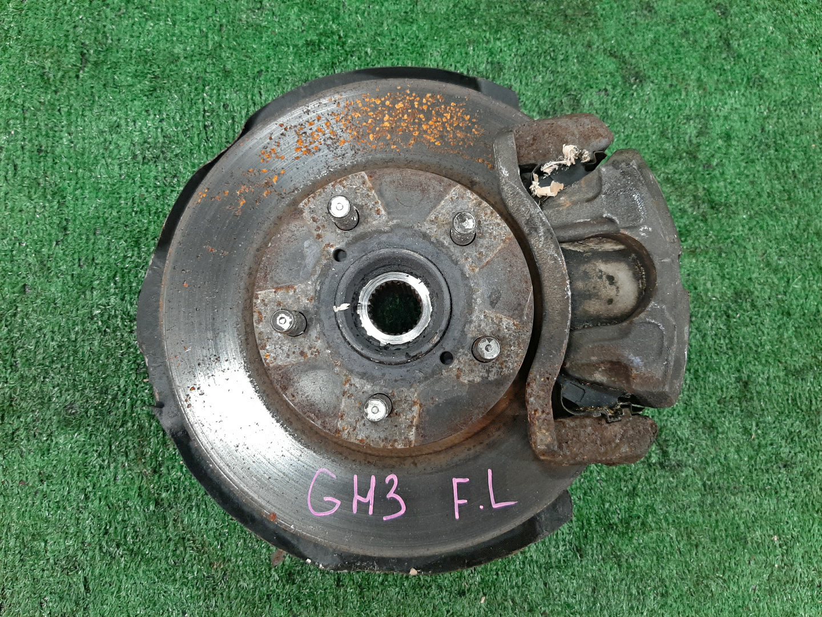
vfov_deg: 53.1
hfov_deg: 67.3
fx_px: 617
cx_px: 411
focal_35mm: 26
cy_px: 308
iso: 167
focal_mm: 3.93
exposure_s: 1/33
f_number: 1.7
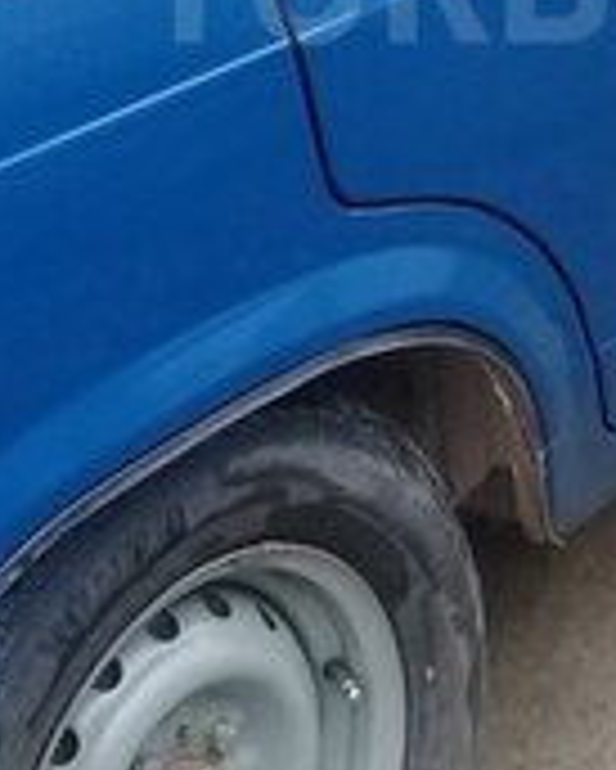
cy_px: -25
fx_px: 2664
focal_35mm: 117
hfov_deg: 13.0
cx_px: 598
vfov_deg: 16.1
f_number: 2.2
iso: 100
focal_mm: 3.3
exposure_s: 1/100
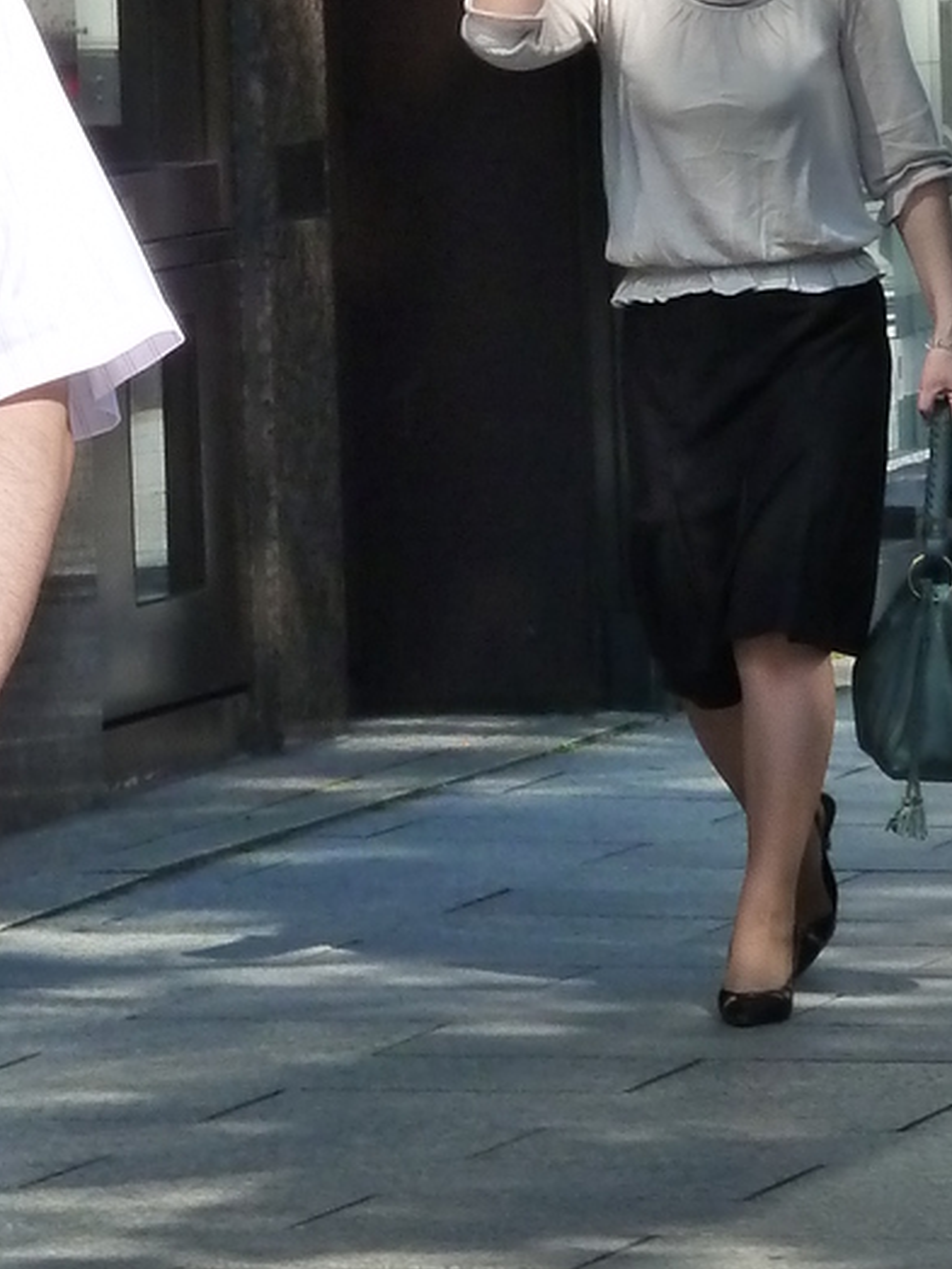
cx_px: -128
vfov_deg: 4.7
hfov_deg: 3.6
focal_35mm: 418
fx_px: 15328
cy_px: 421
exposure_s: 1/500
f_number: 5
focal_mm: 22.5
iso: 200
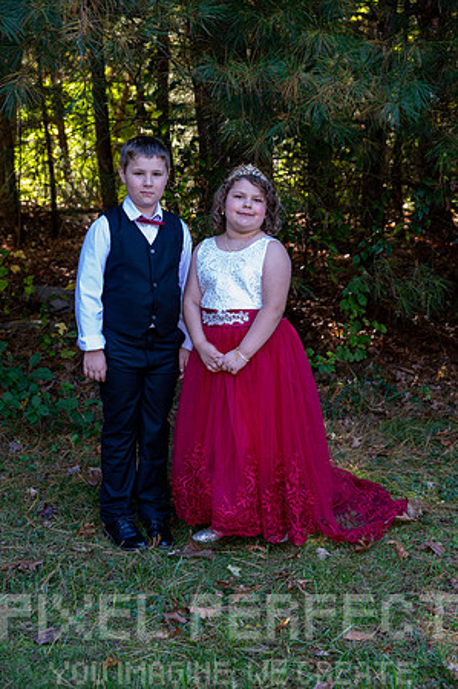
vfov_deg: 31.9
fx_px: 1205
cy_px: 344
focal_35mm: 63
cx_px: 229
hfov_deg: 21.5
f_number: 6
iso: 720
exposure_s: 1/60
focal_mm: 63
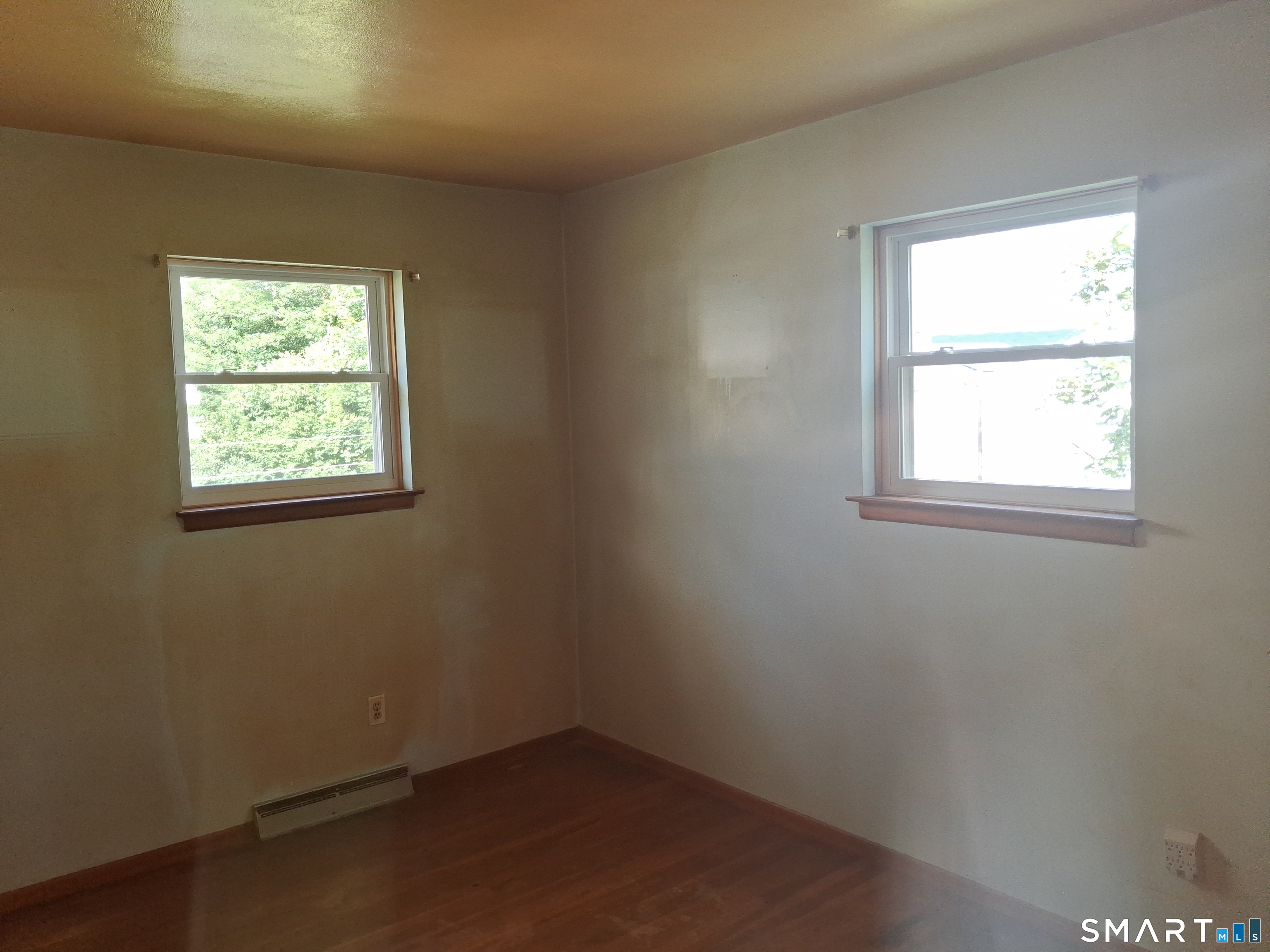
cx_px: 635
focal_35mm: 27
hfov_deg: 65.3
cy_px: 476
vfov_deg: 51.4
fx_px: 991
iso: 25
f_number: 1.8
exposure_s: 1/100
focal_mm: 4
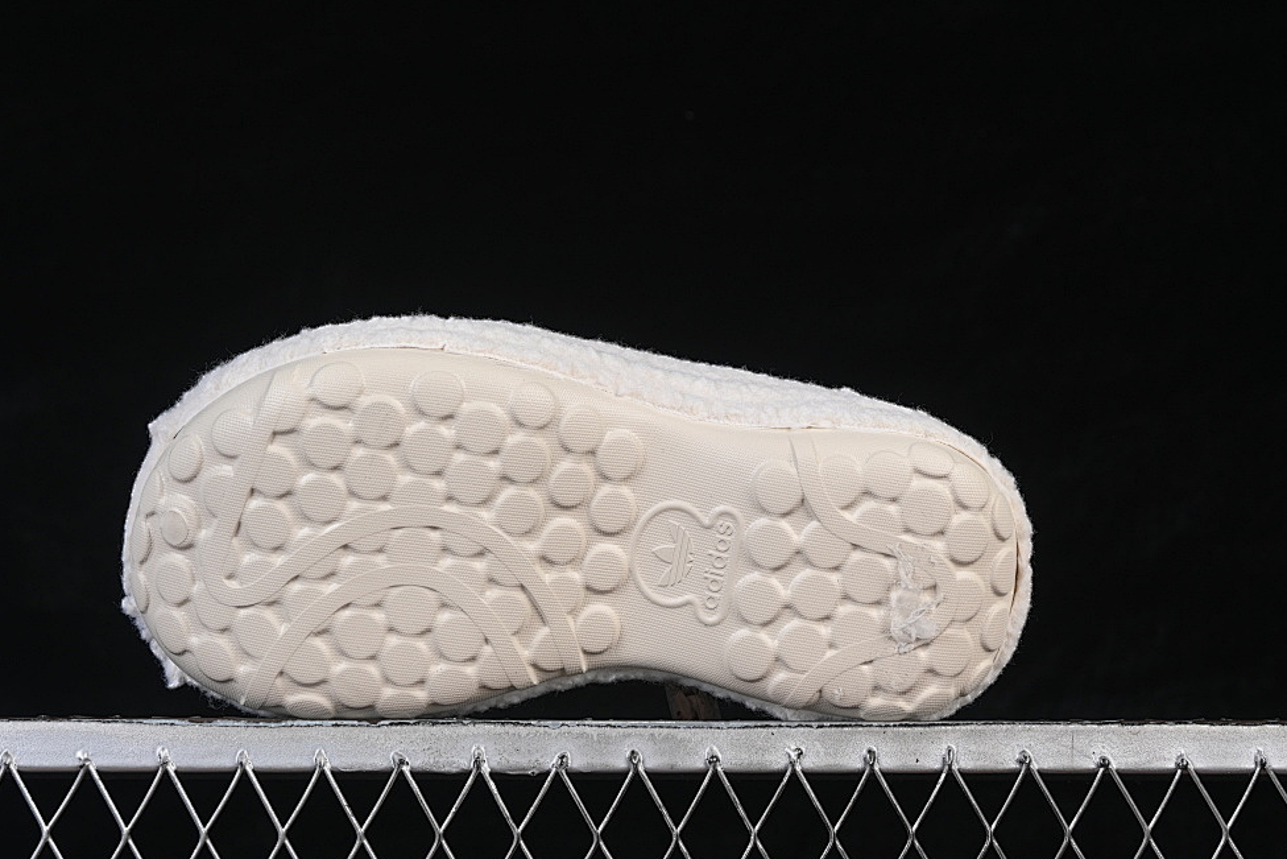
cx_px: 593
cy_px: 424
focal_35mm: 83
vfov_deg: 16.5
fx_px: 2967
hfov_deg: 24.5
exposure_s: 1/80
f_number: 8
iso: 160
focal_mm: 50
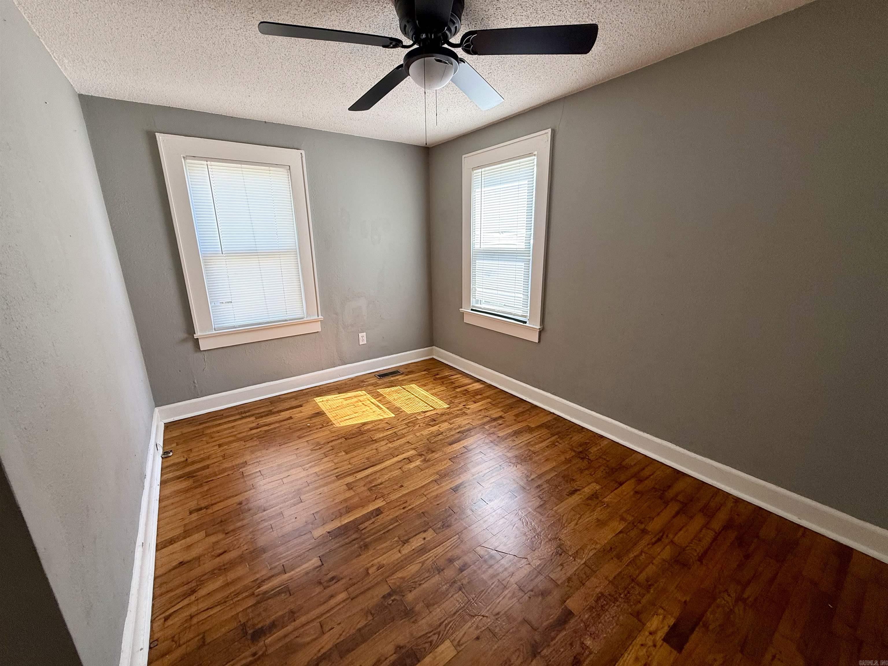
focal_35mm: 14
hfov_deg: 102.1
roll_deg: +0.9
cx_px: 444
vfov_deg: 85.7
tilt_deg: -14.2
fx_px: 359
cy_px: 333
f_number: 2.2
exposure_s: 1/99
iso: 64
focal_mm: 2.22
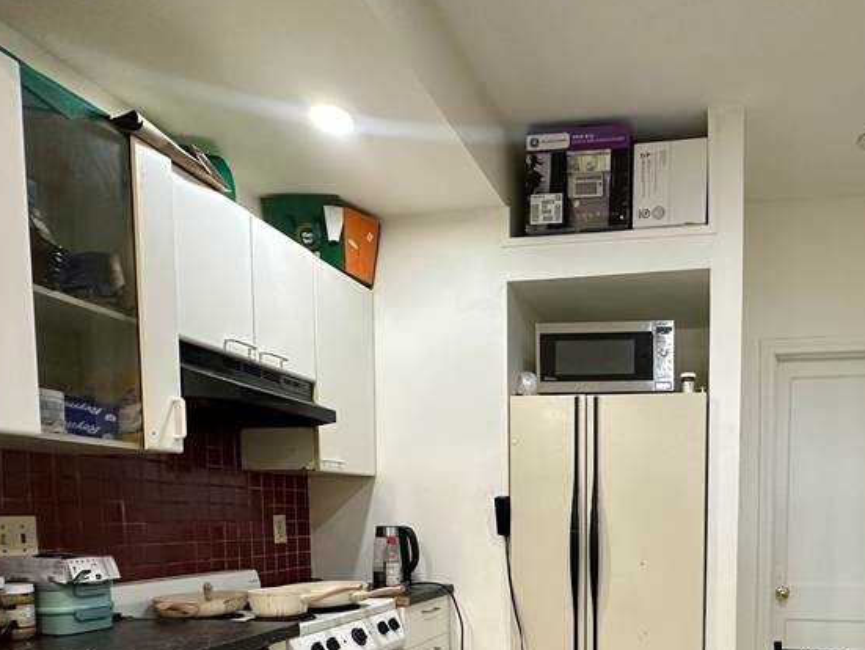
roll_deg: +0.1
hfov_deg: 64.5
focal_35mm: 26
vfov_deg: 48.7
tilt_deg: -3.6
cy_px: 559
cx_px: 612
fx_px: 650
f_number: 2.2
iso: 200
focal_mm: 2.22
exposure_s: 1/60
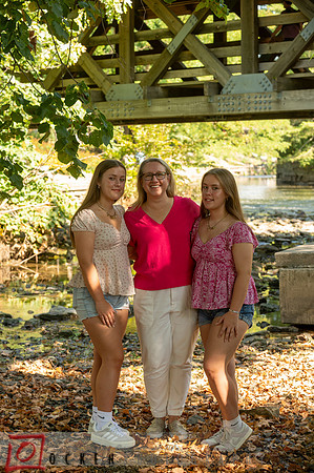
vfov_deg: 26.0
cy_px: 236
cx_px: 157
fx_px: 1023
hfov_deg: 17.5
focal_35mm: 78
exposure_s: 1/80
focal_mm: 78
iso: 250
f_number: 5
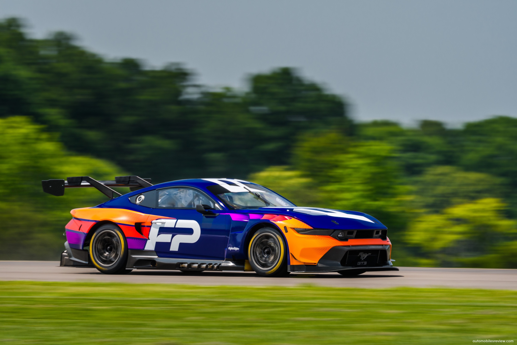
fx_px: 6031
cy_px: 172
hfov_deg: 4.9
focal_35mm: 420
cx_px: 258
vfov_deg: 3.3
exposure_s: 1/125
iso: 100
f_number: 8
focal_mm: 280
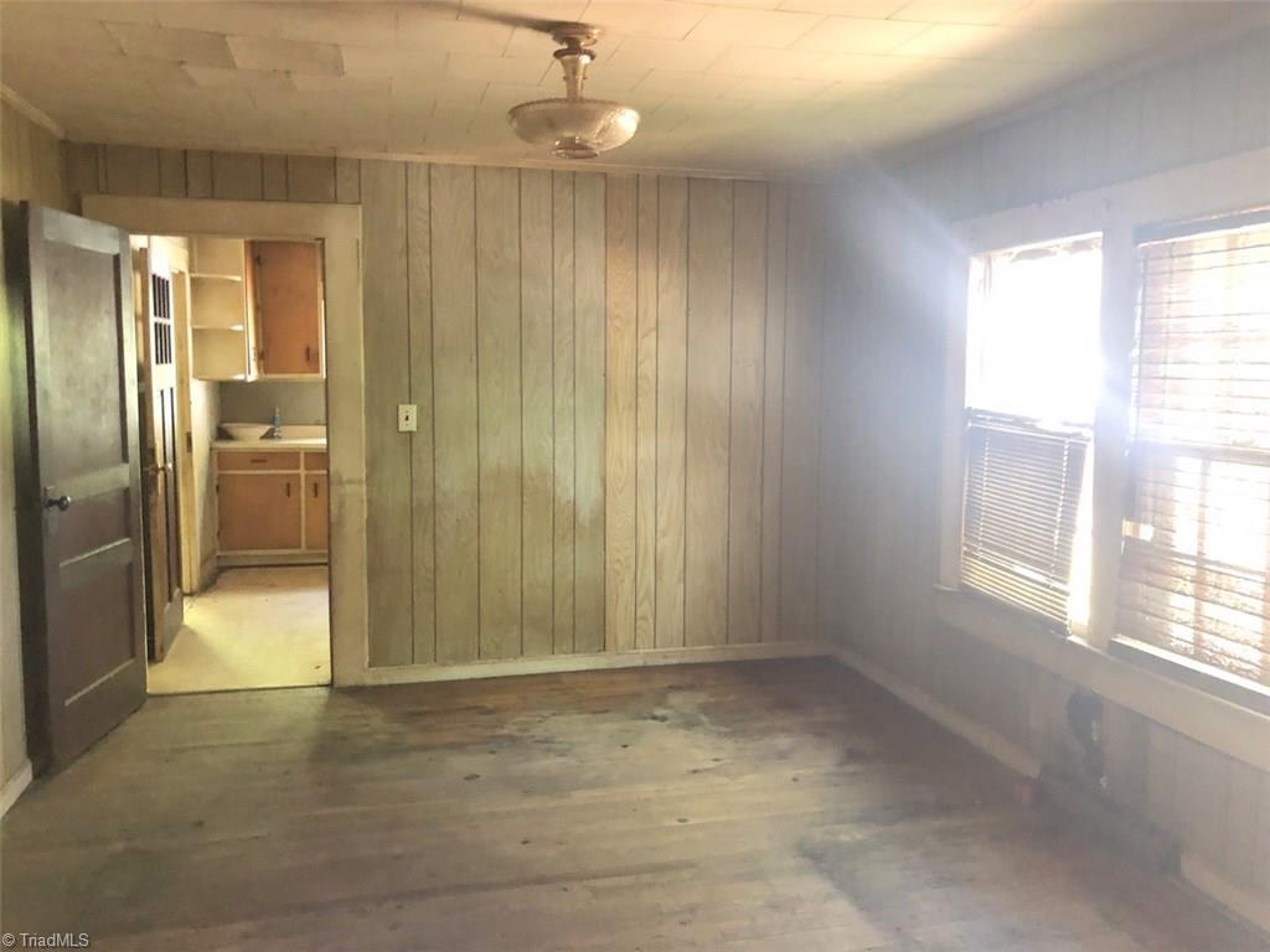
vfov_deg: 49.7
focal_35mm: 28
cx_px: 635
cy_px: 476
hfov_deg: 63.4
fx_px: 1027
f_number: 1.8
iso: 100
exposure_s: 1/5
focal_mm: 3.99
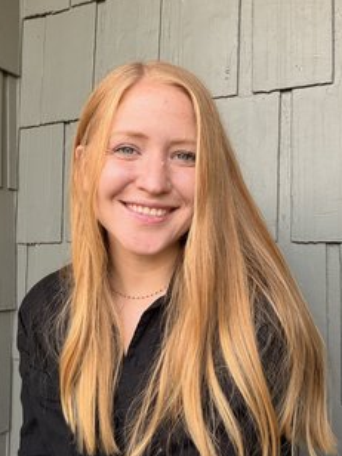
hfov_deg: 36.7
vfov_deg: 47.9
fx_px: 514
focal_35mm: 39
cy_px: 219
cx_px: 133
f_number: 1.9
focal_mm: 2.71
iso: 50
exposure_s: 1/121
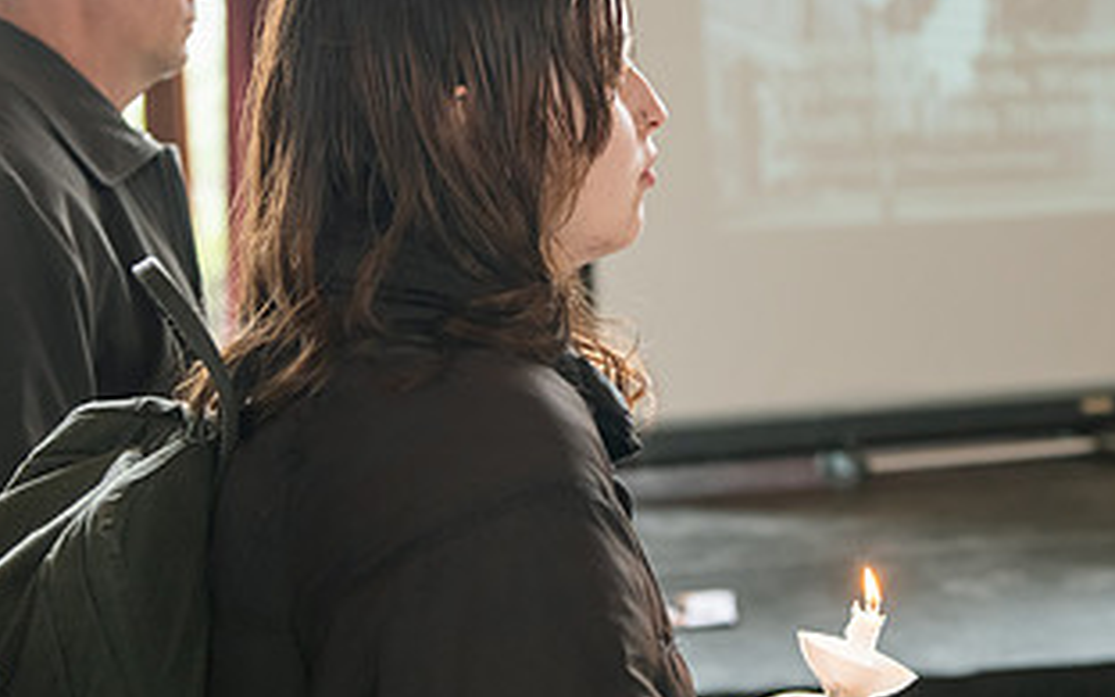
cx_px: 736
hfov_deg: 28.4
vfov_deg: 18.1
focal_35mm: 72
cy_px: 316
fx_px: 2188
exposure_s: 1/160
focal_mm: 38
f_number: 3.2
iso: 1250
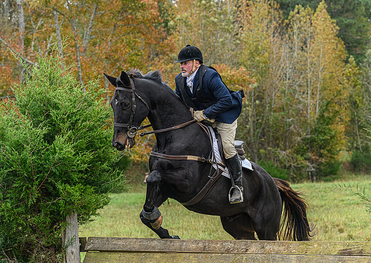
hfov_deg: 16.3
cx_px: 231
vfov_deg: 11.6
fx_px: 1295
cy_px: 155
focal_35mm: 123
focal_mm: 80
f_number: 3.5
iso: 1000
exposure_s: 1/800
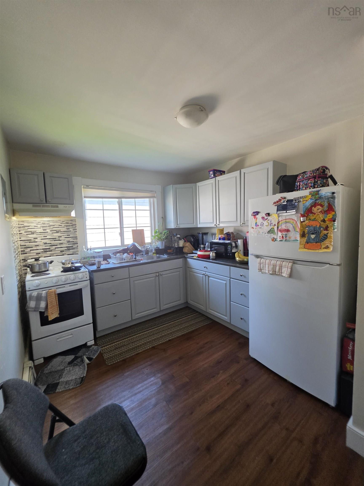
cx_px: 182
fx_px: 182
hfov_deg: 89.9
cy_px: 243
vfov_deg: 106.2
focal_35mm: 13
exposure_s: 1/120
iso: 200
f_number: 1.9
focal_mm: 2.2
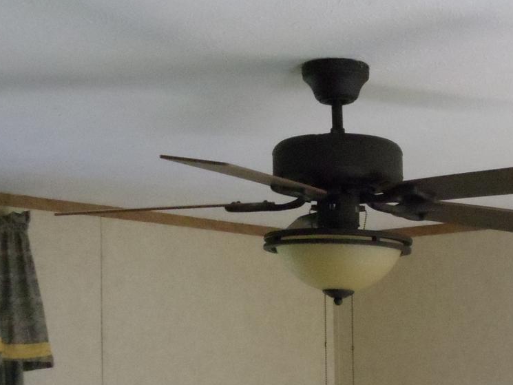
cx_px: 432
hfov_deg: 16.1
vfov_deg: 12.1
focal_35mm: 121
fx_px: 1793
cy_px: 415
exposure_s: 1/200
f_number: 3.5
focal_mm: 6
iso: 800
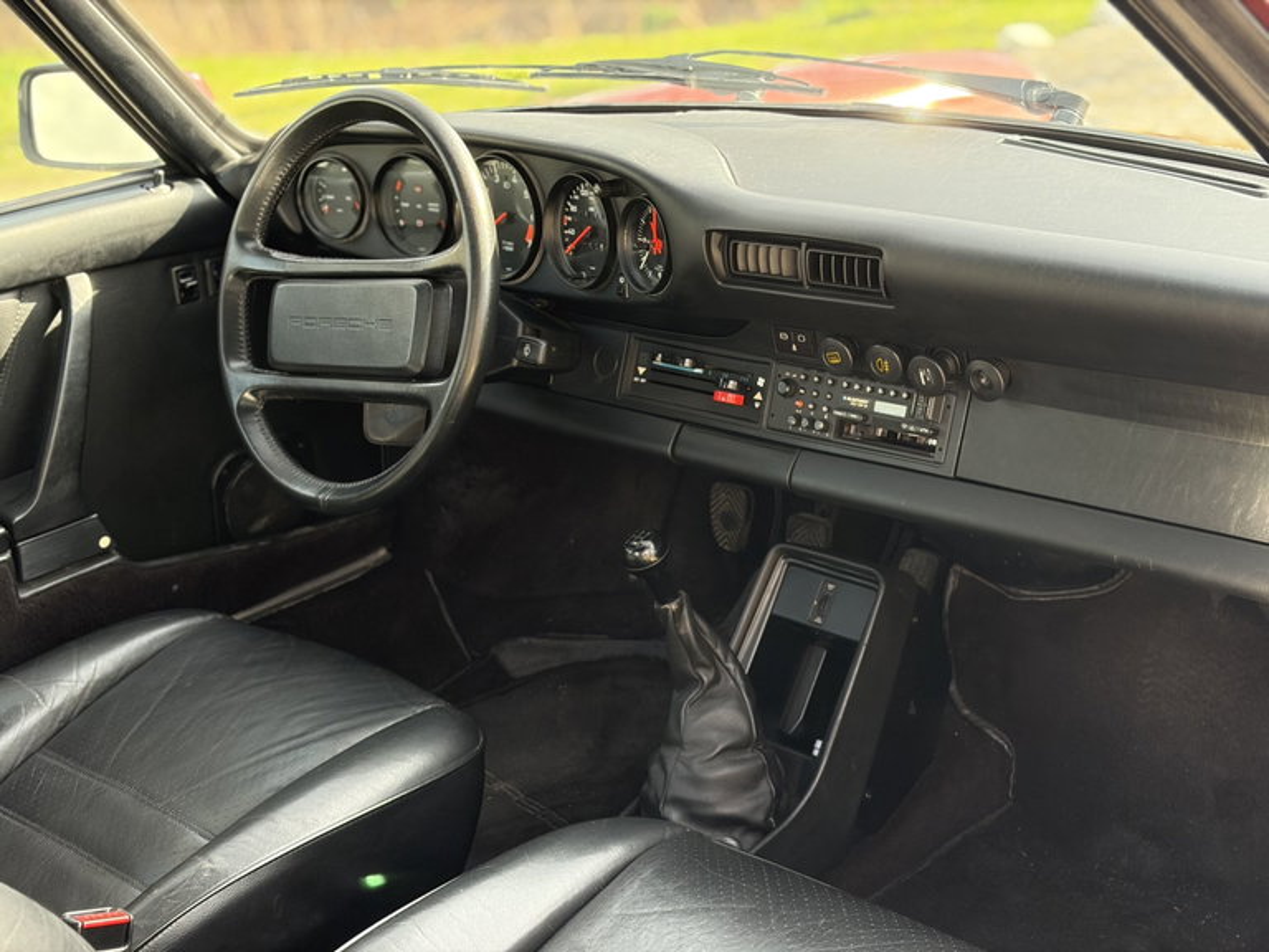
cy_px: 476
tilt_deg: -18.5
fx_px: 1906
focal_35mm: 52
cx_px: 634
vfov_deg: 28.0
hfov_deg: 36.8
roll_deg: +5.3
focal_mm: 5.96
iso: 100
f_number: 1.6
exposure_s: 1/99
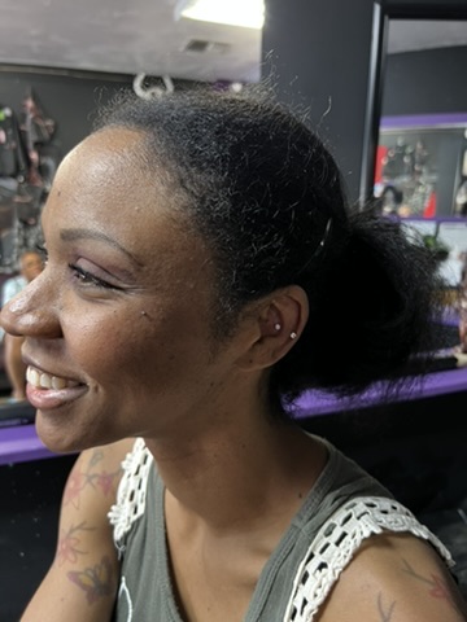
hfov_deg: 53.1
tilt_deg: -13.0
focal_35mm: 26
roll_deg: -0.4
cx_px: 234
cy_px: 311
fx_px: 468
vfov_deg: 67.3
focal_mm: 5.7
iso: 200
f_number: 1.5
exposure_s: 1/60
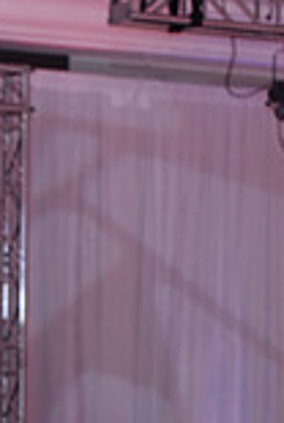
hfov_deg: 4.5
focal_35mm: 306
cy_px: 789
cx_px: 75
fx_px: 3605
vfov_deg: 6.6
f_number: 5
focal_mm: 82
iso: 1600
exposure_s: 1/160
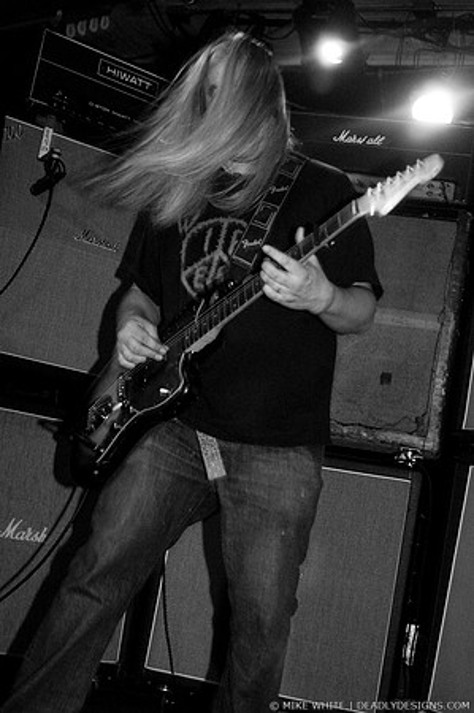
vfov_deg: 37.9
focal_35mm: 52
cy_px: 356
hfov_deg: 25.7
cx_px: 237
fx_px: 1039
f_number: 2.8
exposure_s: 1/40
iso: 800
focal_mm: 35
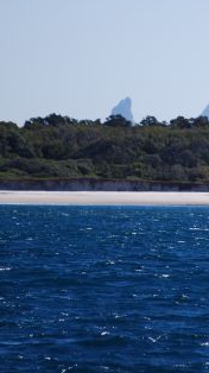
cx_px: 248
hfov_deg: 1.9
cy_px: 125
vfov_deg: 3.4
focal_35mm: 642
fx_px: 6342
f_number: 5.6
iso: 200
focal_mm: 200
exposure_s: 1/1000
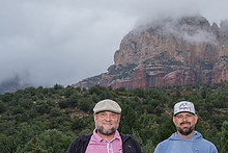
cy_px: 172
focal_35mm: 83
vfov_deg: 16.0
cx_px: 250
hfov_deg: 23.0
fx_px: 526
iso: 320
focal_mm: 29.5
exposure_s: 1/400
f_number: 5
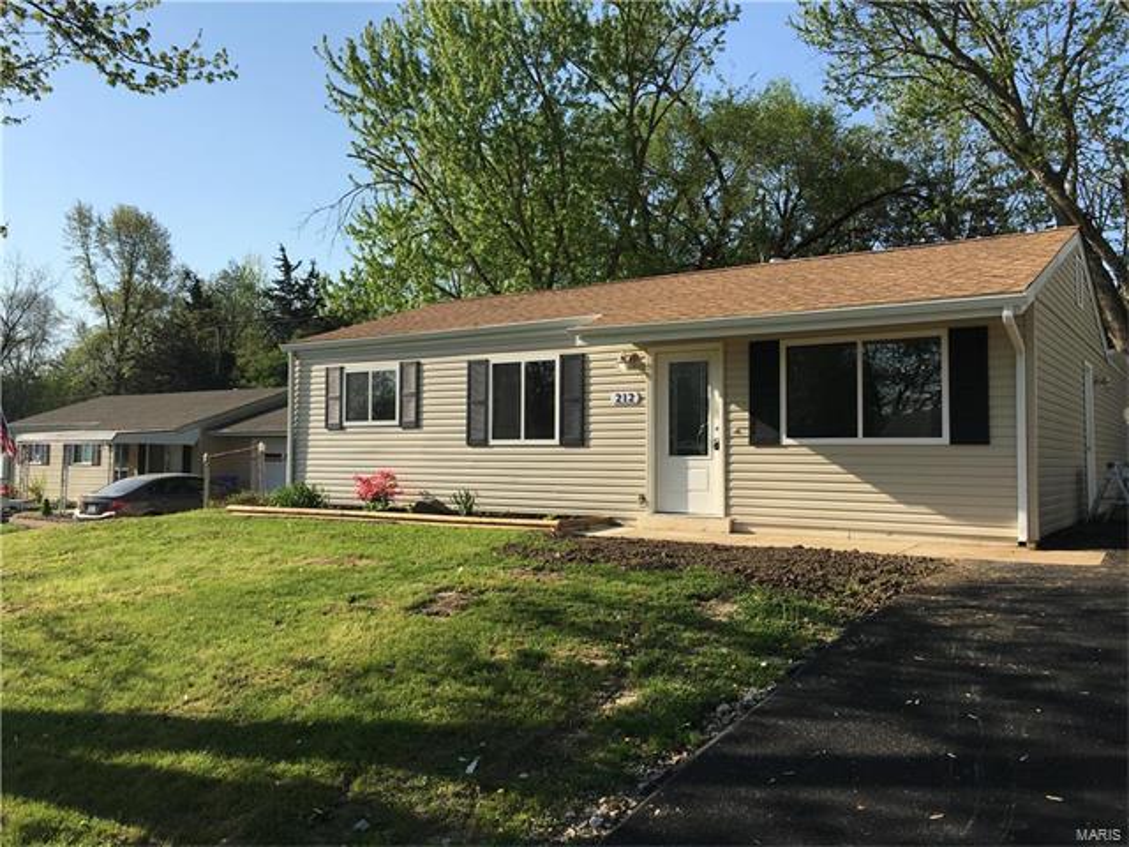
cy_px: 424
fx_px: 946
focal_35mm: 29
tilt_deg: +2.8
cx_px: 564
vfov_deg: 48.2
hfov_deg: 61.7
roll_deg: -0.9
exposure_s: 1/1425
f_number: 2.2
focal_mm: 4.15
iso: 25
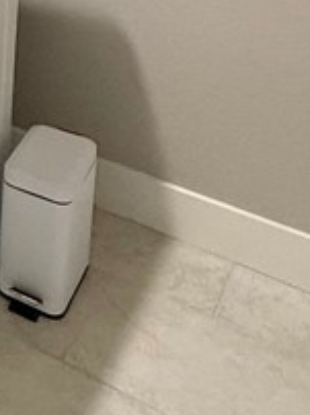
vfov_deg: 23.3
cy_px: -168
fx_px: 850
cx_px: -273
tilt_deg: -10.8
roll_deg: +1.4
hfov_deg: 16.6
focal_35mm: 71
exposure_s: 1/60
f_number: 2.2
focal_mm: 2.22
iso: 400
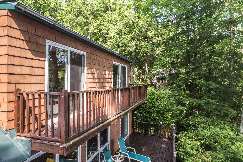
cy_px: 81
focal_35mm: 22
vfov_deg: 57.2
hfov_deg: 78.6
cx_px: 122
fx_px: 148
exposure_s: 1/20
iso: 100
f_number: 2.8
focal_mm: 8.38
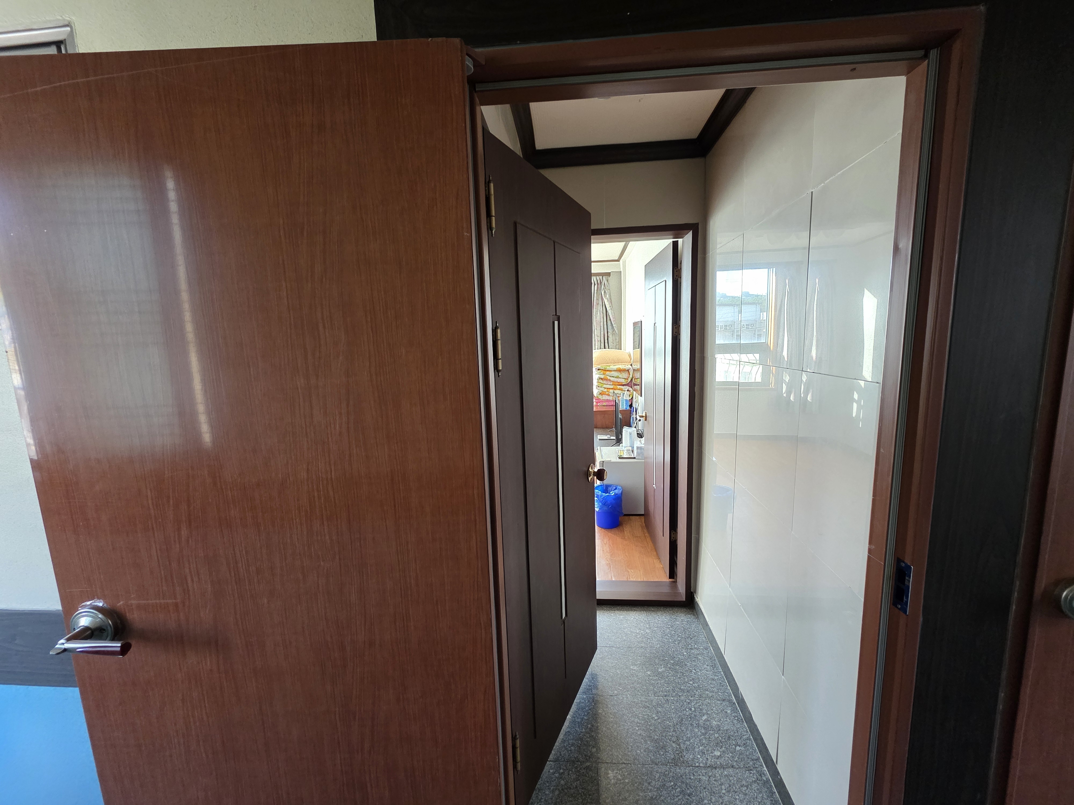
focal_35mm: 13
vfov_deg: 89.9
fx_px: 403
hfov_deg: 106.2
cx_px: 537
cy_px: 402
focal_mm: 2.2
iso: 400
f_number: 1.9
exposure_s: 1/60
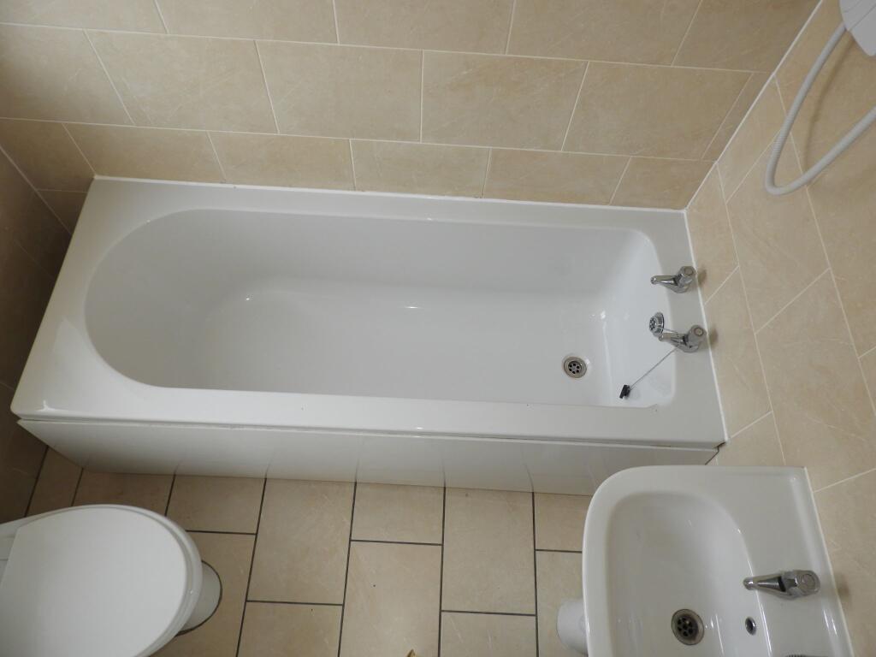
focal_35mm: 24
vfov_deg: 56.8
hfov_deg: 71.6
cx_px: 438
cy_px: 328
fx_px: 607
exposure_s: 1/60
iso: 110
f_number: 3.3
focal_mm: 4.3
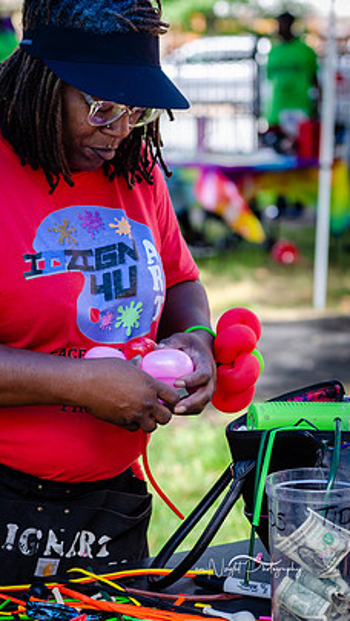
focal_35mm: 122
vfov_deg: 17.6
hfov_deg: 9.9
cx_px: 132
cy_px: 293
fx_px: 2012
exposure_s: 1/400
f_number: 4
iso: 200
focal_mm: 70
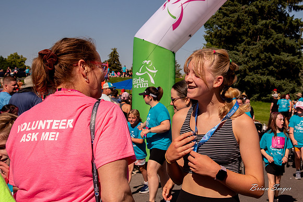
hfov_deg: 30.7
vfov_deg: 20.8
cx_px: 197
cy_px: 78
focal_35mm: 65
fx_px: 549
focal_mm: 48
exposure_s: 1/1600
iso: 800
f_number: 11
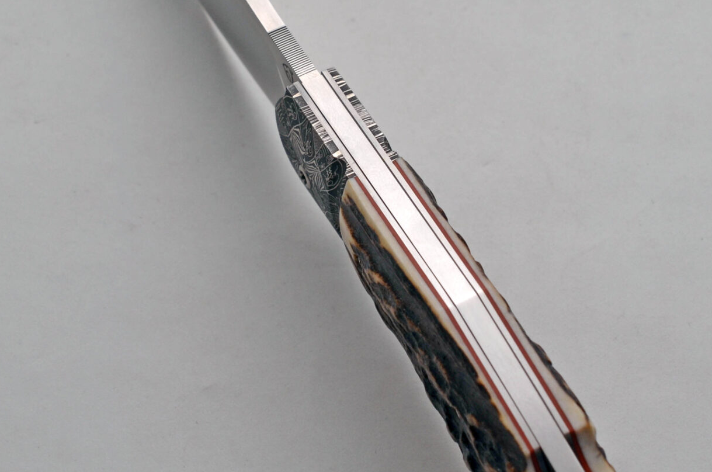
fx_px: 2487
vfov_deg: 10.8
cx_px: 300
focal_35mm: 126
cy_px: 163
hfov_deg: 16.3
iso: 200
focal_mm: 40
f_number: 8
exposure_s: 1/250
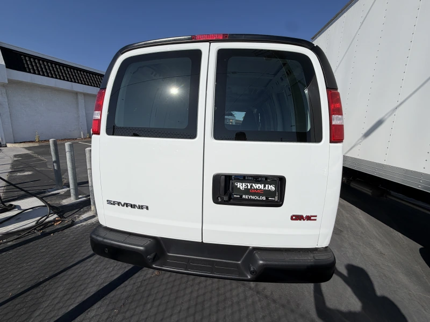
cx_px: 215
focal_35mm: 14
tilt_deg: -9.6
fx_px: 174
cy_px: 161
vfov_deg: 85.7
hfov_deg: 102.1
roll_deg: -0.9
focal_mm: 2.22
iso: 20
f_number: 2.2
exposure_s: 1/2024
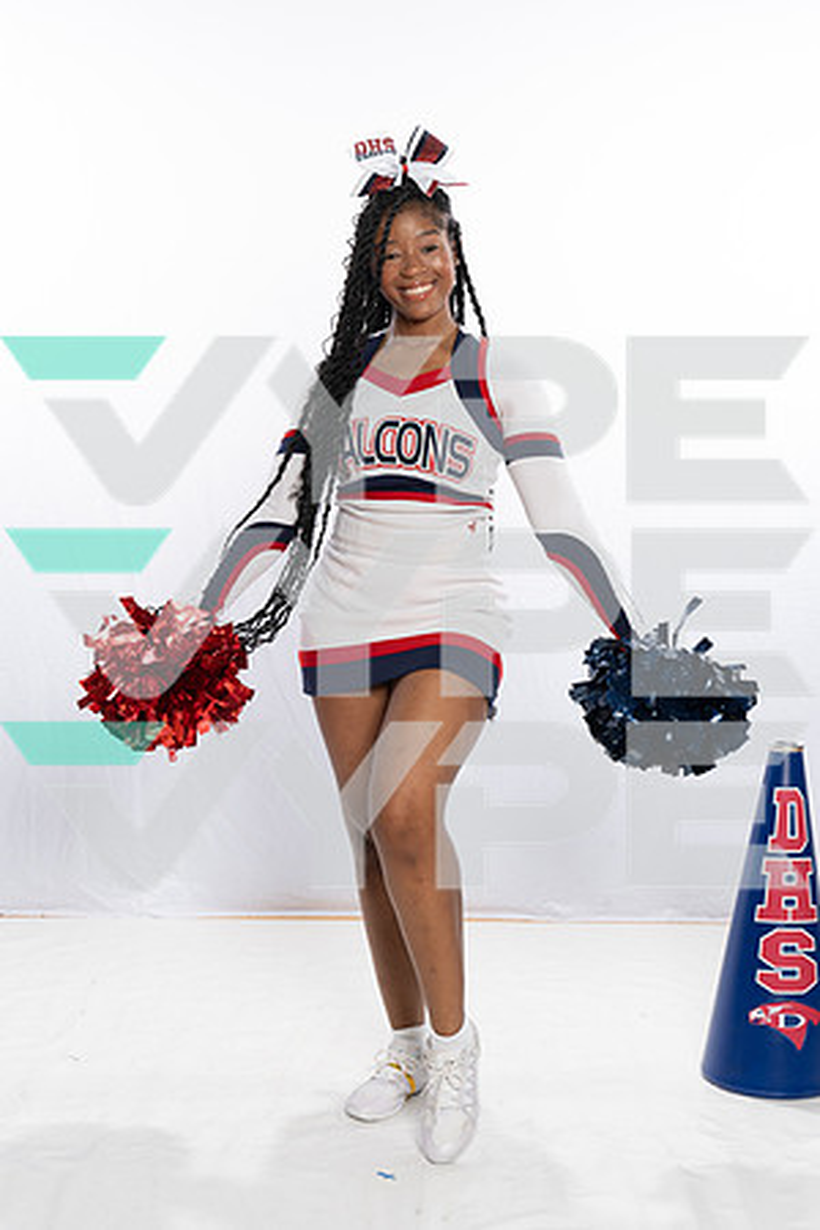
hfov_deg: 23.8
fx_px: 1947
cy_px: 615
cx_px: 410
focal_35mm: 57
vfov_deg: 35.1
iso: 1250
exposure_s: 1/250
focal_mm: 57
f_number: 11
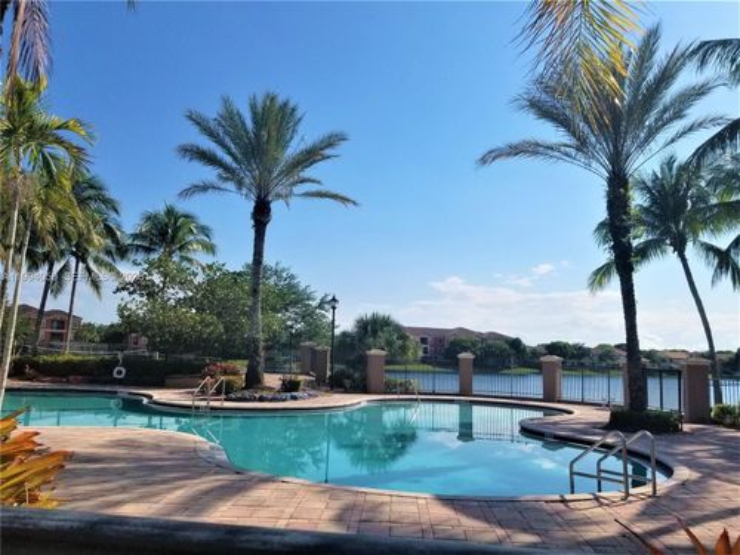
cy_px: 278
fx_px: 556
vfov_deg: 53.1
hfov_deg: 67.3
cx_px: 370
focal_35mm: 26
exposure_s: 1/6096
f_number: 1.7
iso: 50
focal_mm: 4.25
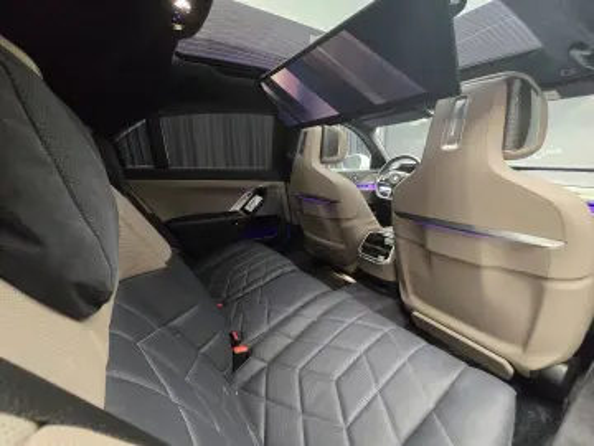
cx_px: 297
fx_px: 223
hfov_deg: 106.2
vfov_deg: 89.9
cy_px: 223
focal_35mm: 13
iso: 1250
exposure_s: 1/49.1
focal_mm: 2.2
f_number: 2.2
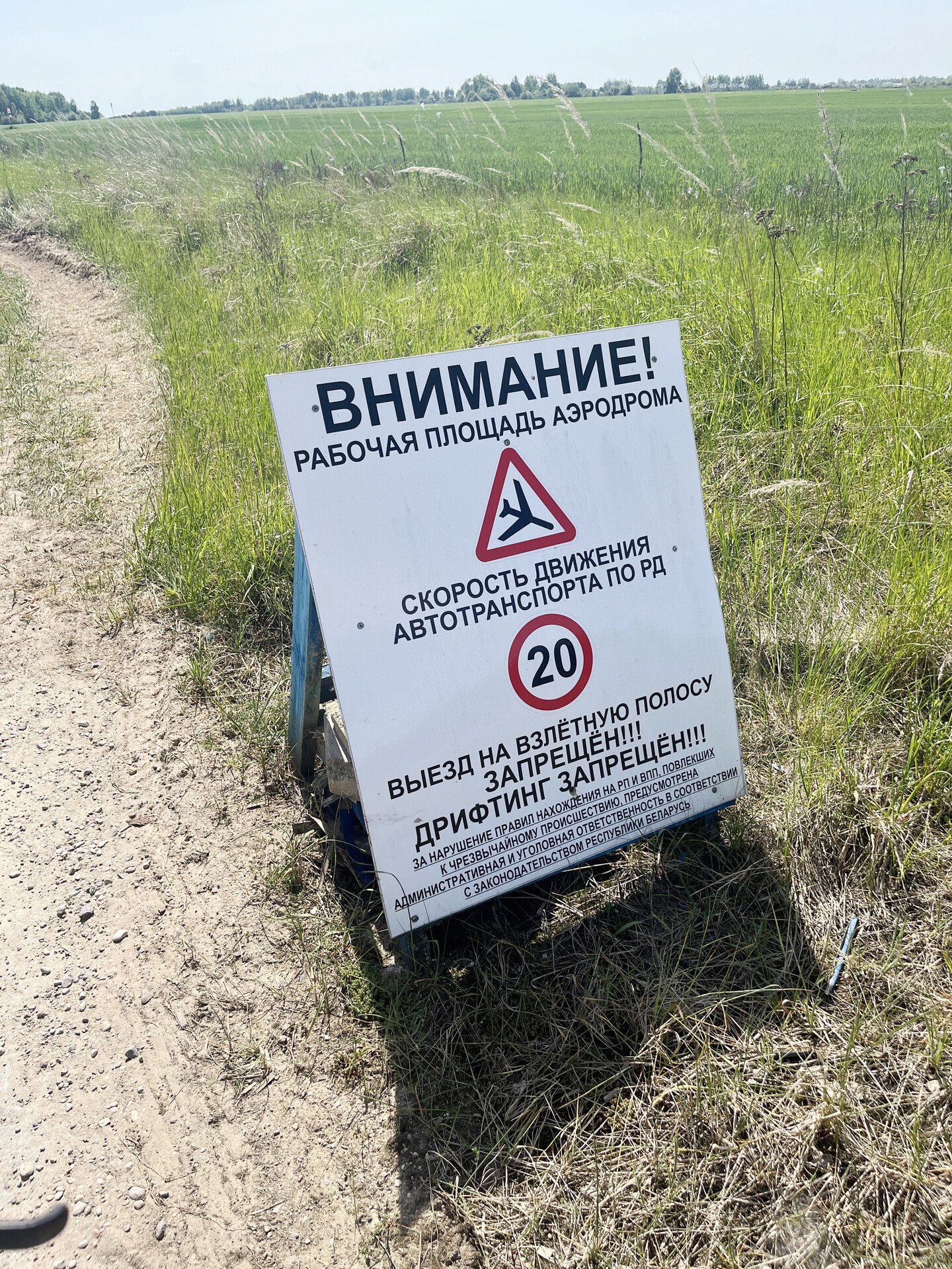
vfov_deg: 67.3
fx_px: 953
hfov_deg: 53.1
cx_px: 476
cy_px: 634
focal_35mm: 26
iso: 50
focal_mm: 5.1
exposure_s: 1/2825
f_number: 1.6
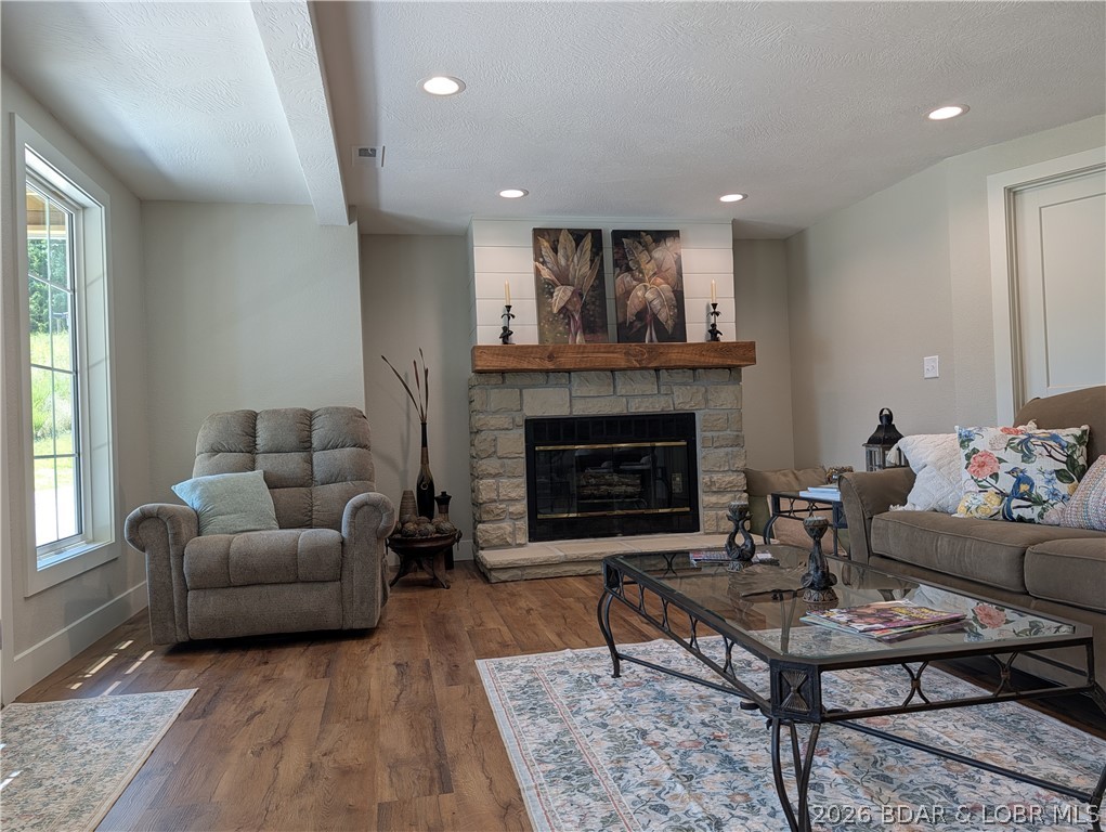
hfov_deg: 71.5
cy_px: 416
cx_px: 553
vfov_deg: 56.9
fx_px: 768
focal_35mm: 24
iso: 31
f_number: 1.68
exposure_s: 1/60
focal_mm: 6.9
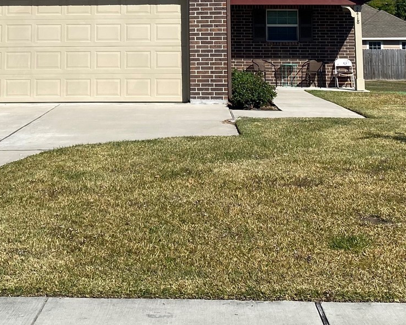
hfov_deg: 27.0
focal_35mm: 70
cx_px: 141
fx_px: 841
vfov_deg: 20.9
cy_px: -20
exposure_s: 1/4444
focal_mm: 4.25
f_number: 1.8
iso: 32
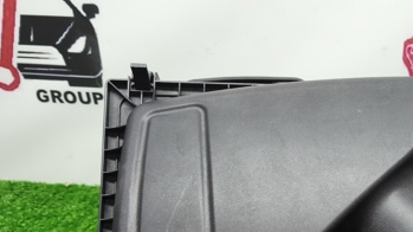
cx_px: 325
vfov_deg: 25.3
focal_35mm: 46
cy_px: 198
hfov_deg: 42.7
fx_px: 504
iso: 1600
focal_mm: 5.35
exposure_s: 1/720
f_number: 1.7
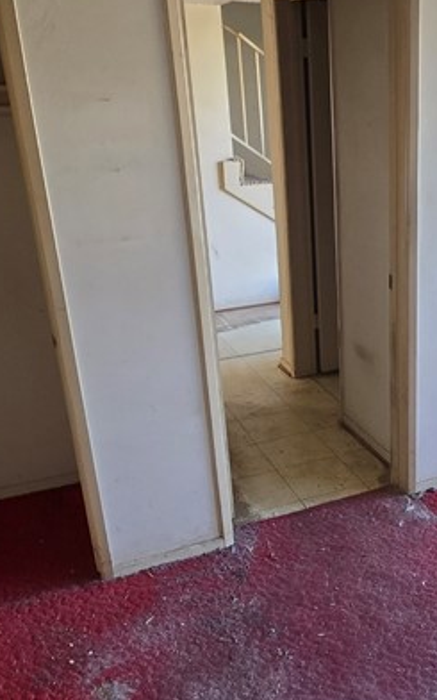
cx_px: 375
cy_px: 377
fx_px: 686
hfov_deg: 33.8
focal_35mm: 36
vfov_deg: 54.0
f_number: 2.2
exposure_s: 1/60
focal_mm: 2.2
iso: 125
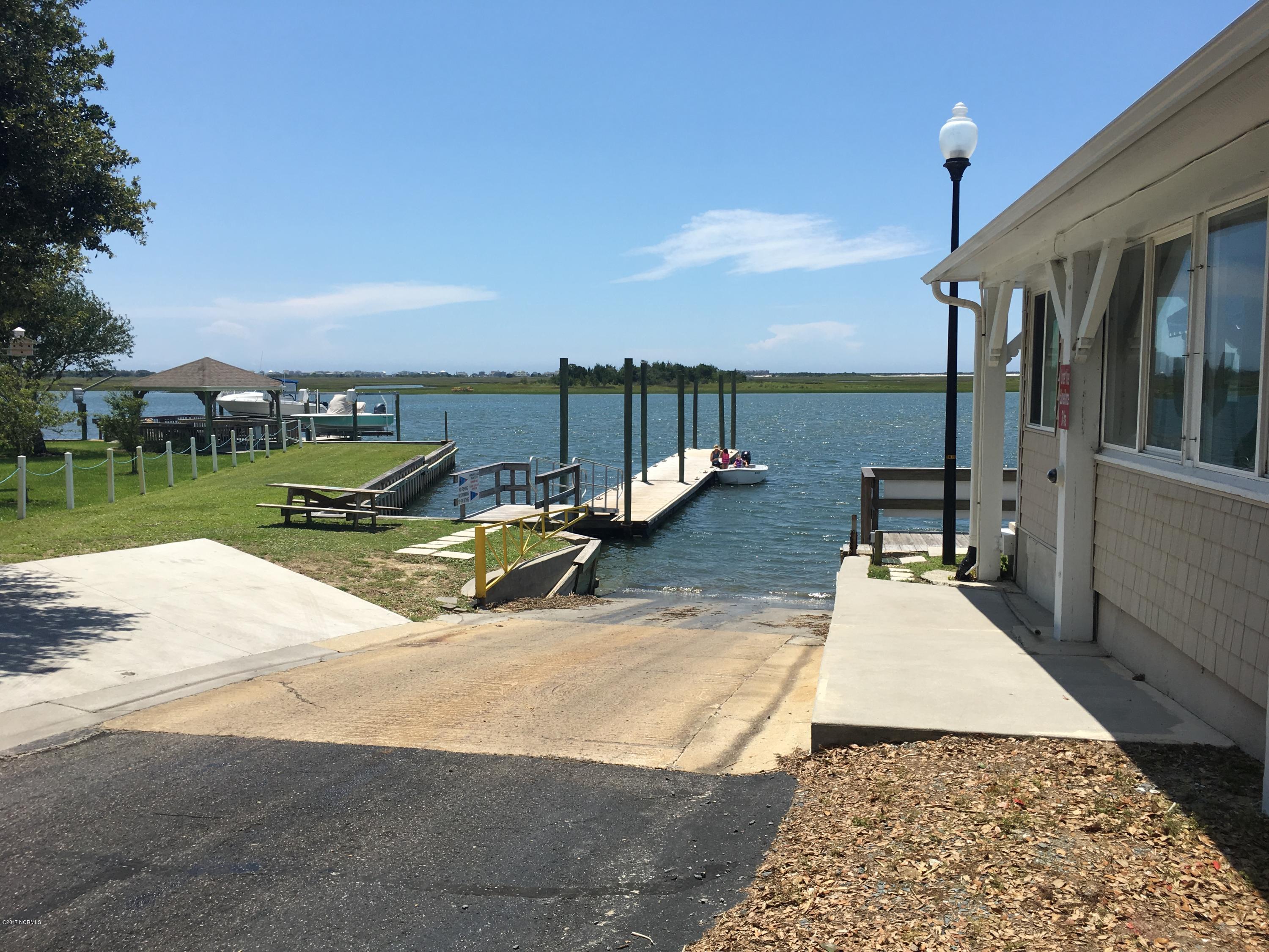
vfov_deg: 48.2
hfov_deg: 61.7
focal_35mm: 29
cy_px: 476
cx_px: 634
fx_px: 1063
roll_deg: +0.7
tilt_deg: -3.6
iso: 25
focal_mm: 4.15
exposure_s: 1/2079
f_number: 2.2
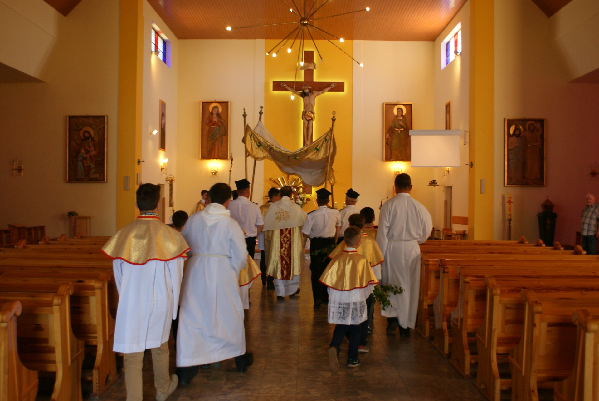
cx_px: 300
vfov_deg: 34.3
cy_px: 200
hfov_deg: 49.5
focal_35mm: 39
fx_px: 649
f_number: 4.5
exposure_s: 1/40
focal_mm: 26
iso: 400
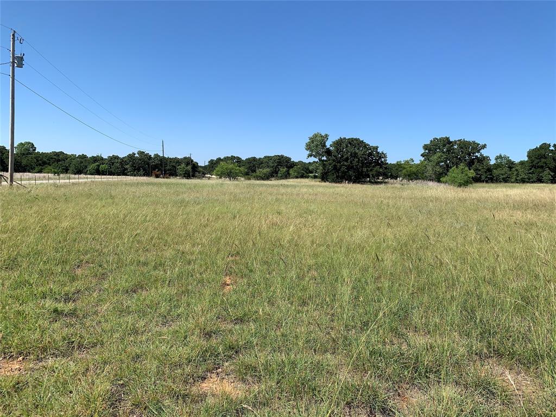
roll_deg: -1.9
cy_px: 208
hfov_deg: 67.3
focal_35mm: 26
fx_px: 418
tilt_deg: -5.2
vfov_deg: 53.1
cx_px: 278
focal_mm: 4.25
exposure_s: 1/2114
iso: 25
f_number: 1.8
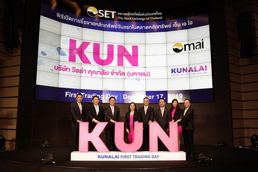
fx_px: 236
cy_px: 86
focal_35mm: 33
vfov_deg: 40.0
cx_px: 129
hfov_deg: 57.2
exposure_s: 1/160
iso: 640
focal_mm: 33
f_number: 4
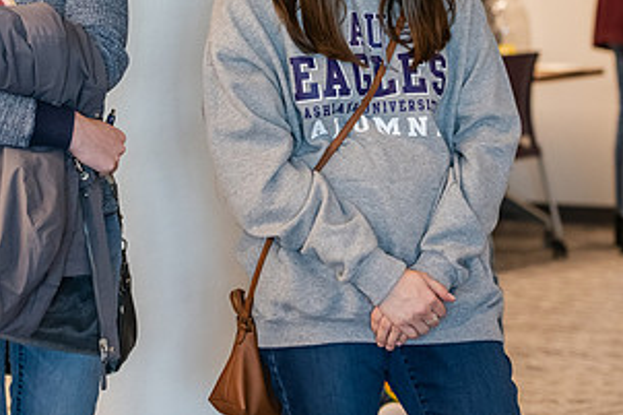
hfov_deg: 13.7
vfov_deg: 9.1
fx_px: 2594
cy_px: 20
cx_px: 266
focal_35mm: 150
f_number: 3.5
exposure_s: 1/200
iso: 2000
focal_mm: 78
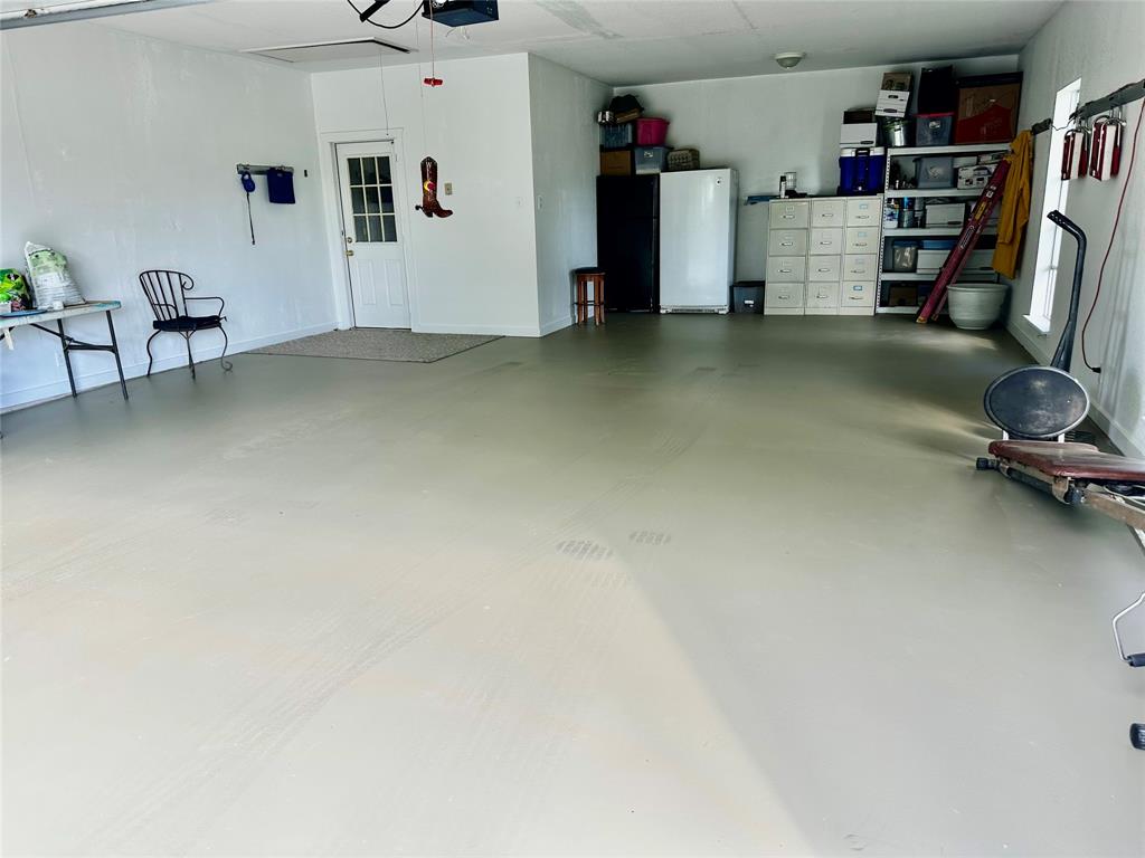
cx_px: 572
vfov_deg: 56.8
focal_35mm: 24
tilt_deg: -15.9
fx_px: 794
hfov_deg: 71.6
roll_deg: +2.0
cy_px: 429
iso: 64
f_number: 1.78
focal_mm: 6.86
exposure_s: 1/144
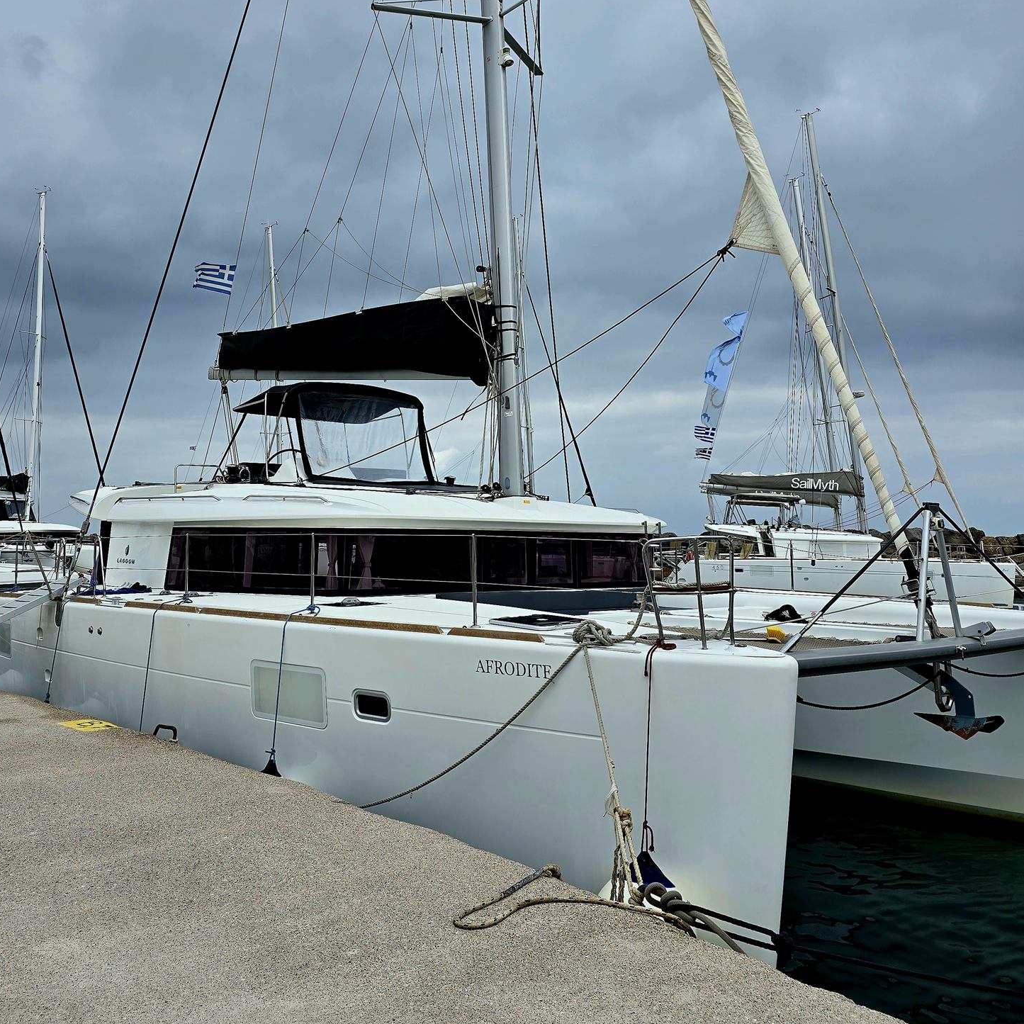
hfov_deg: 54.0
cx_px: 479
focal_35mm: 30
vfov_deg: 53.2
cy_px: 357
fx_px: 1004
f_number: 1.7
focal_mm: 6.3
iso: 12
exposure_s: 1/714
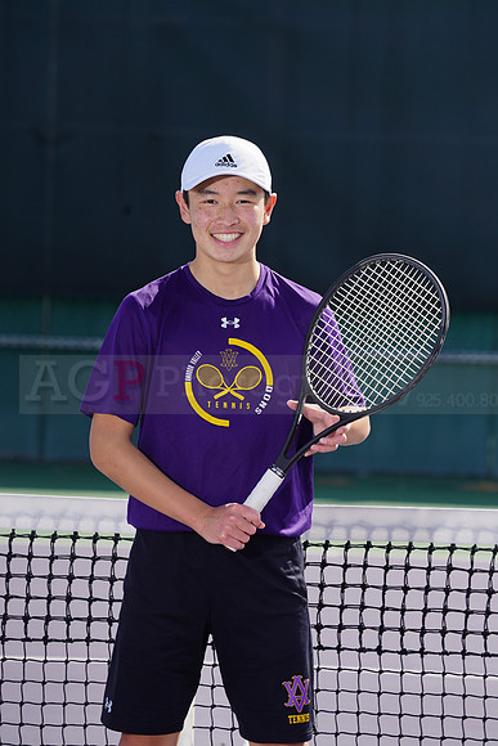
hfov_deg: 5.1
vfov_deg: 7.6
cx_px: 249
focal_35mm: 271
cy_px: 373
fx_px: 5619
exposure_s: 1/250
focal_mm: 271
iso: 100
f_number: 8
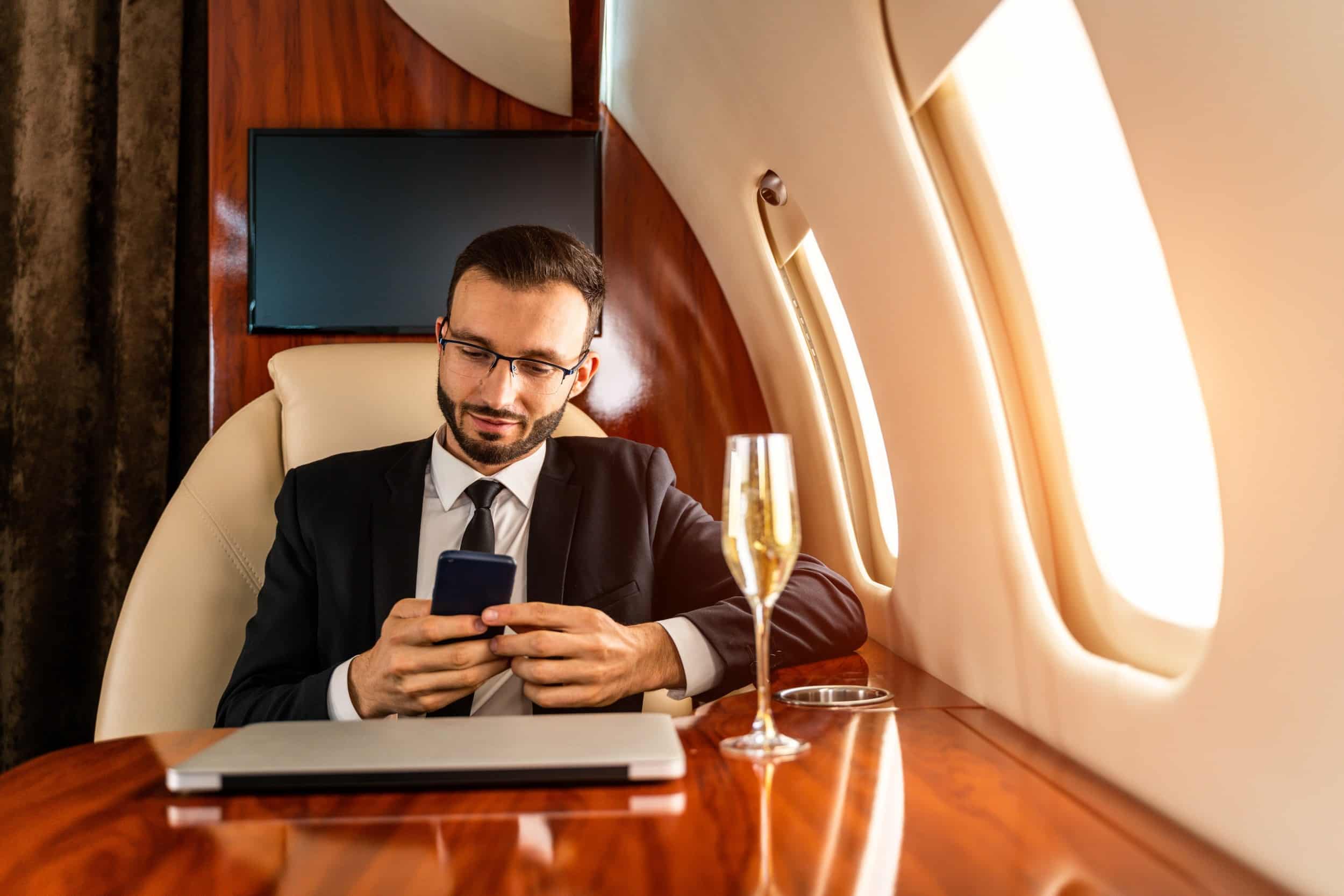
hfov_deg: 49.6
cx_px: 672
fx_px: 1456
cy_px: 448
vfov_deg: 34.2
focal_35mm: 39
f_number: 2.8
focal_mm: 39
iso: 320
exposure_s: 1/200
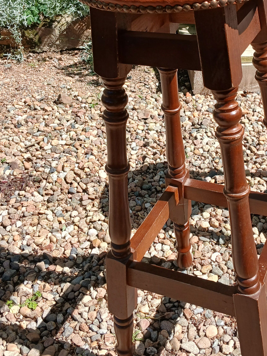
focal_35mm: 47
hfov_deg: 30.5
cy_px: 118
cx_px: 194
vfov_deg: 39.9
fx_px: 483
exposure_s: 1/396
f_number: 1.8
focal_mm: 3.98
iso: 20
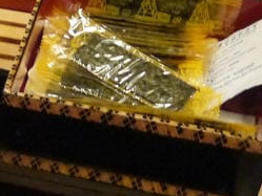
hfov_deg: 12.3
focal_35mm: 135
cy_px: 167
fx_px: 1022
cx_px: -313
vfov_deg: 10.9
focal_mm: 14
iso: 1600
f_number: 3.5
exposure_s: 1/125
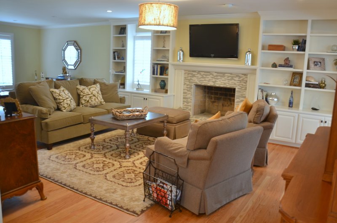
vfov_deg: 47.7
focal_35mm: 27
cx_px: 168
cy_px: 112
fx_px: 252
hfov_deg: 67.5
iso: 200
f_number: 3.5
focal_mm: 18
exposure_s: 1/10
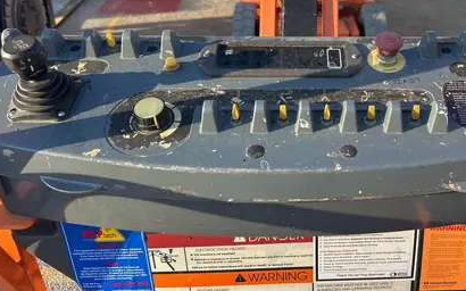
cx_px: 307
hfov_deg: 51.9
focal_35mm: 37
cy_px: 72
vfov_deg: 33.7
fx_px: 470
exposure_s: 1/909
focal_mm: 5.7
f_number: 1.5
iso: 50
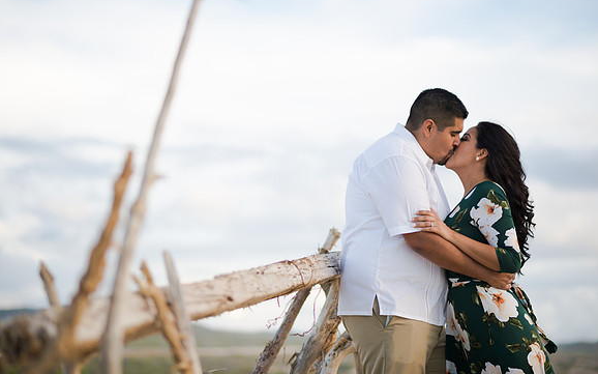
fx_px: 1418
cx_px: 299
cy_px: 177
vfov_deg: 15.0
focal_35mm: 87
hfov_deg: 23.8
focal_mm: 85
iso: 64
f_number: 2
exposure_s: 1/1600
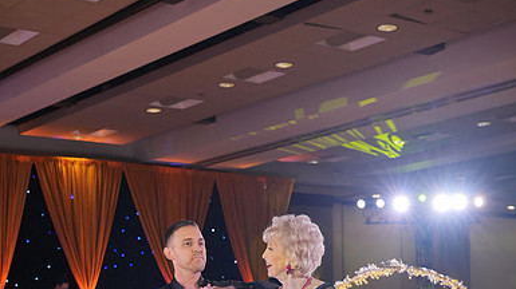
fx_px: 1080
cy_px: 379
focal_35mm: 79
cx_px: 258
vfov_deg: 14.6
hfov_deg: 26.9
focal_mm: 50
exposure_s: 1/400
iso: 1250
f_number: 4
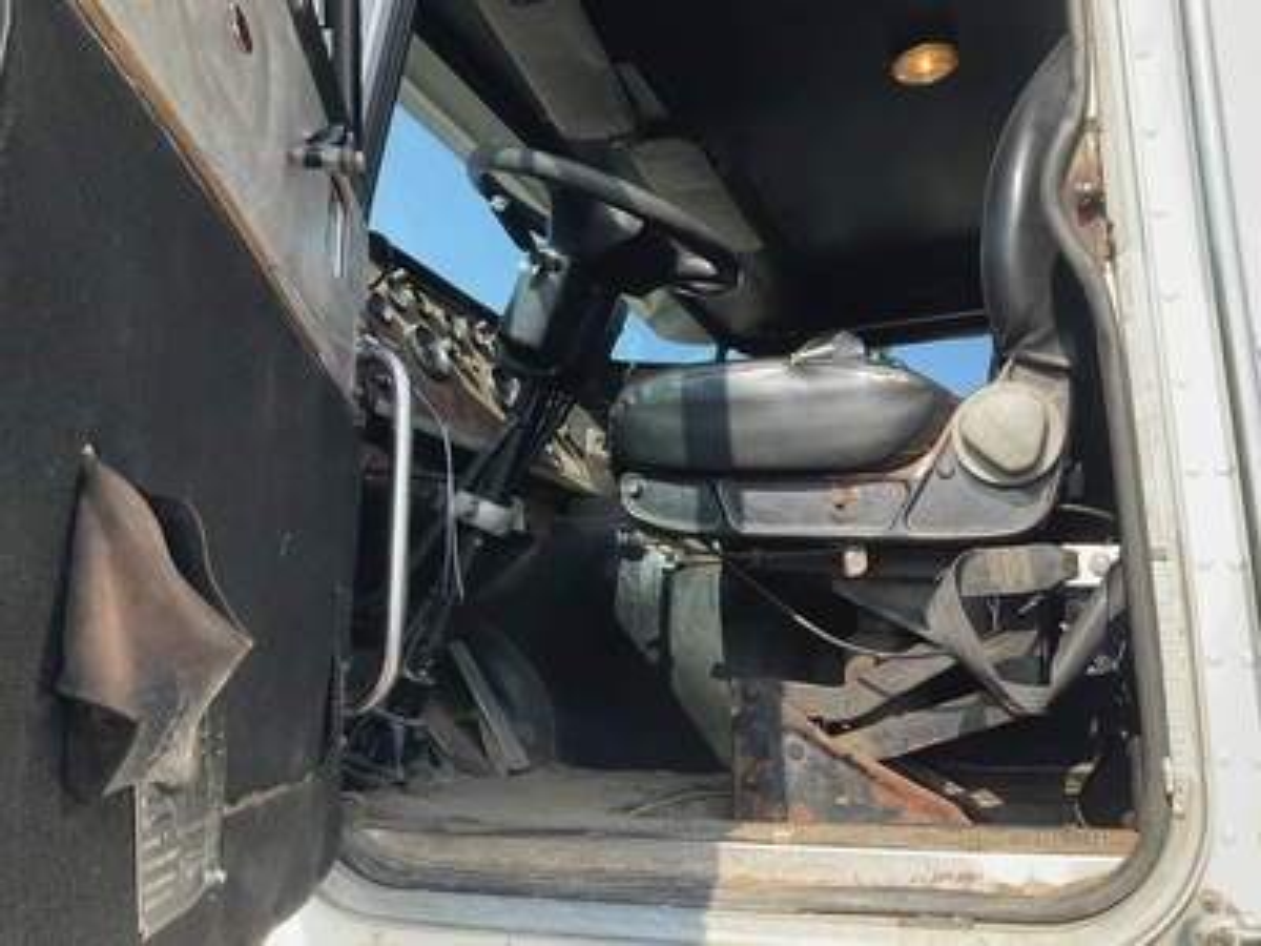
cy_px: 473
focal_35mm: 29
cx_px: 630
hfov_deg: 61.7
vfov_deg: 48.2
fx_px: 1056
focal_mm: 3
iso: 25
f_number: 1.8
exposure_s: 1/457
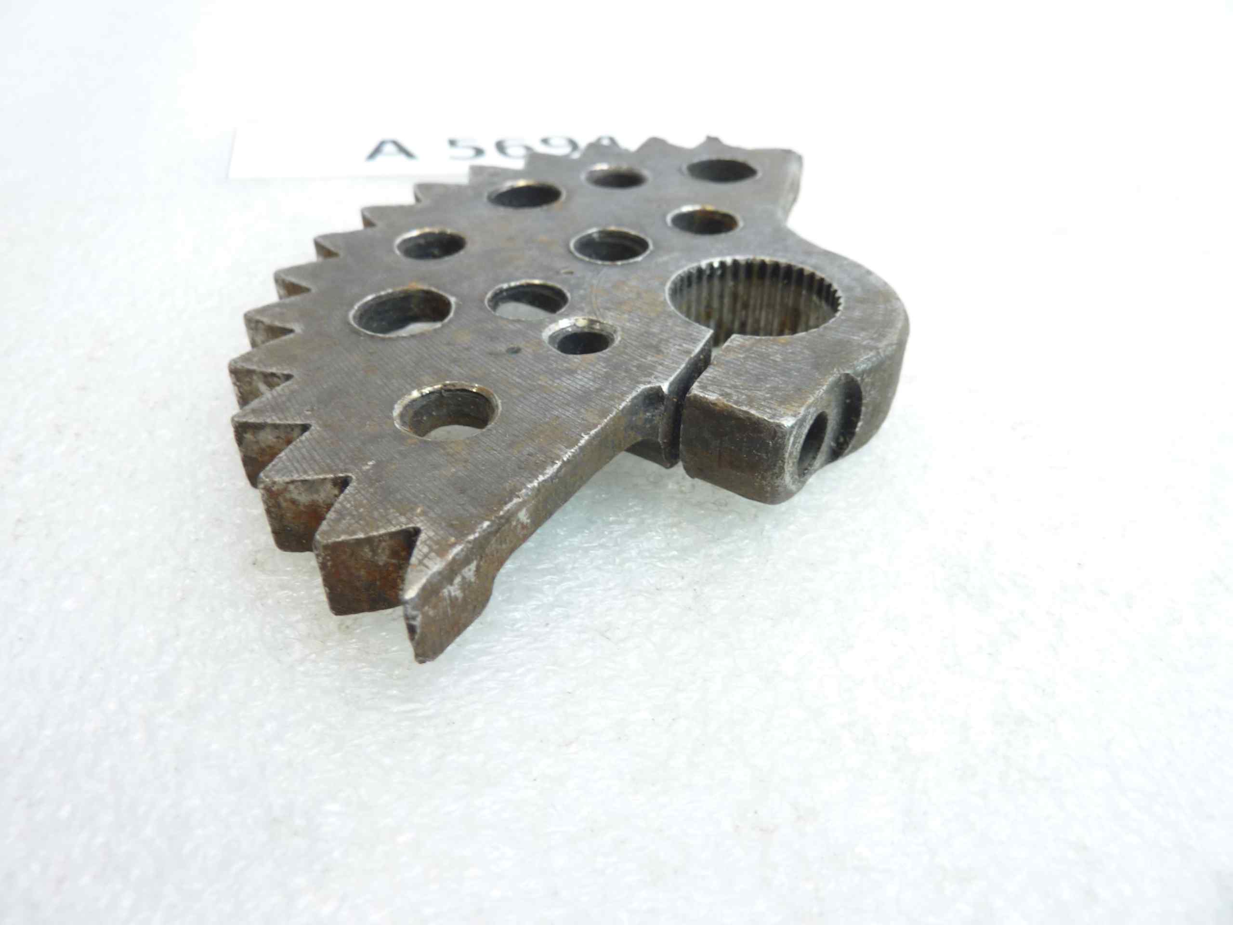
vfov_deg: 54.9
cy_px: 462
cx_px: 616
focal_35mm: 25
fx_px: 890
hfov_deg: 69.4
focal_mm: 4.1
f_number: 3.3
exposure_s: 1/13
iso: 80
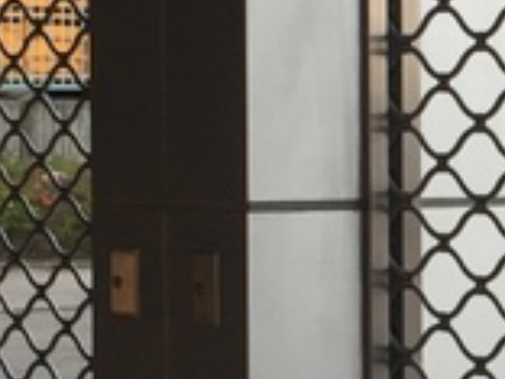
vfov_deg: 8.0
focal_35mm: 186
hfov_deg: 10.4
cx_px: 702
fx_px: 2713
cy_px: 227
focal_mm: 4.15
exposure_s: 1/120
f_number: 2.2
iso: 50
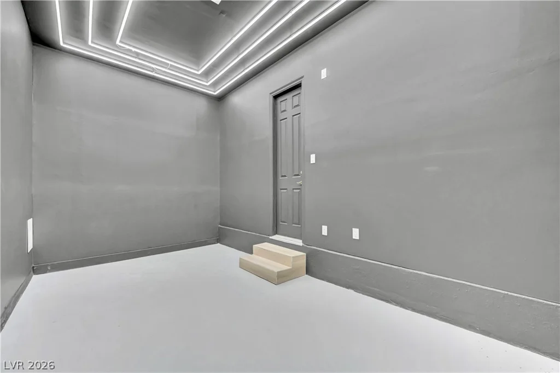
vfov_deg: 81.1
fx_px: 218
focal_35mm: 14
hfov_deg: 104.3
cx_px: 280
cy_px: 186
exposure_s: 1/15
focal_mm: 14
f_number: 9
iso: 800
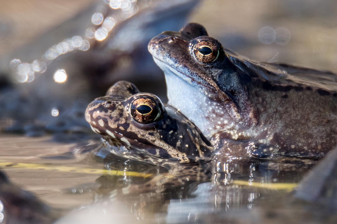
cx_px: 168
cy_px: 112
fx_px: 8424
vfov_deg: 1.5
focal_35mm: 900
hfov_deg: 2.3
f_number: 6.3
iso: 800
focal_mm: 600
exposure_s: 1/1600
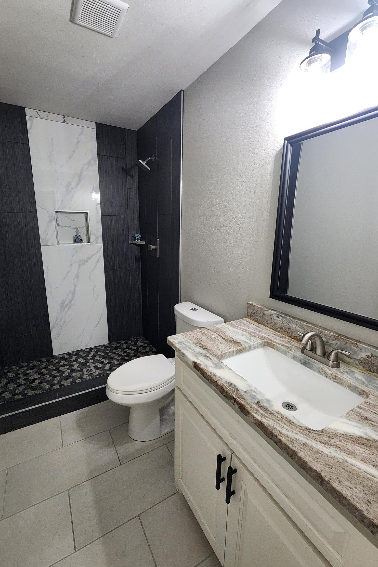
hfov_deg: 81.1
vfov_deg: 104.3
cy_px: 285
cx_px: 178
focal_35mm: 14
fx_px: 221
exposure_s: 1/60
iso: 250
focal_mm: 2.2
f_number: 2.2
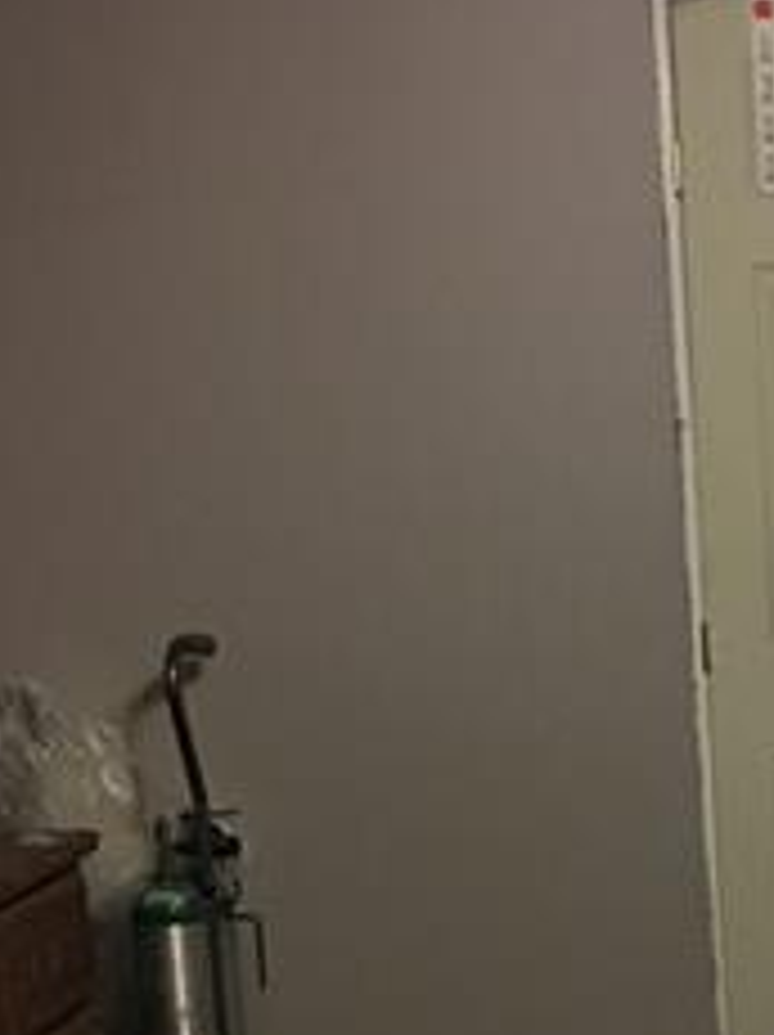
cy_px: 958
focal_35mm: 97
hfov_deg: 14.6
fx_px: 2897
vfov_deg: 19.8
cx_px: 1004
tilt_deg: -11.7
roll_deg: +0.9
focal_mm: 4.15
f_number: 2.2
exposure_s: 1/8
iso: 80
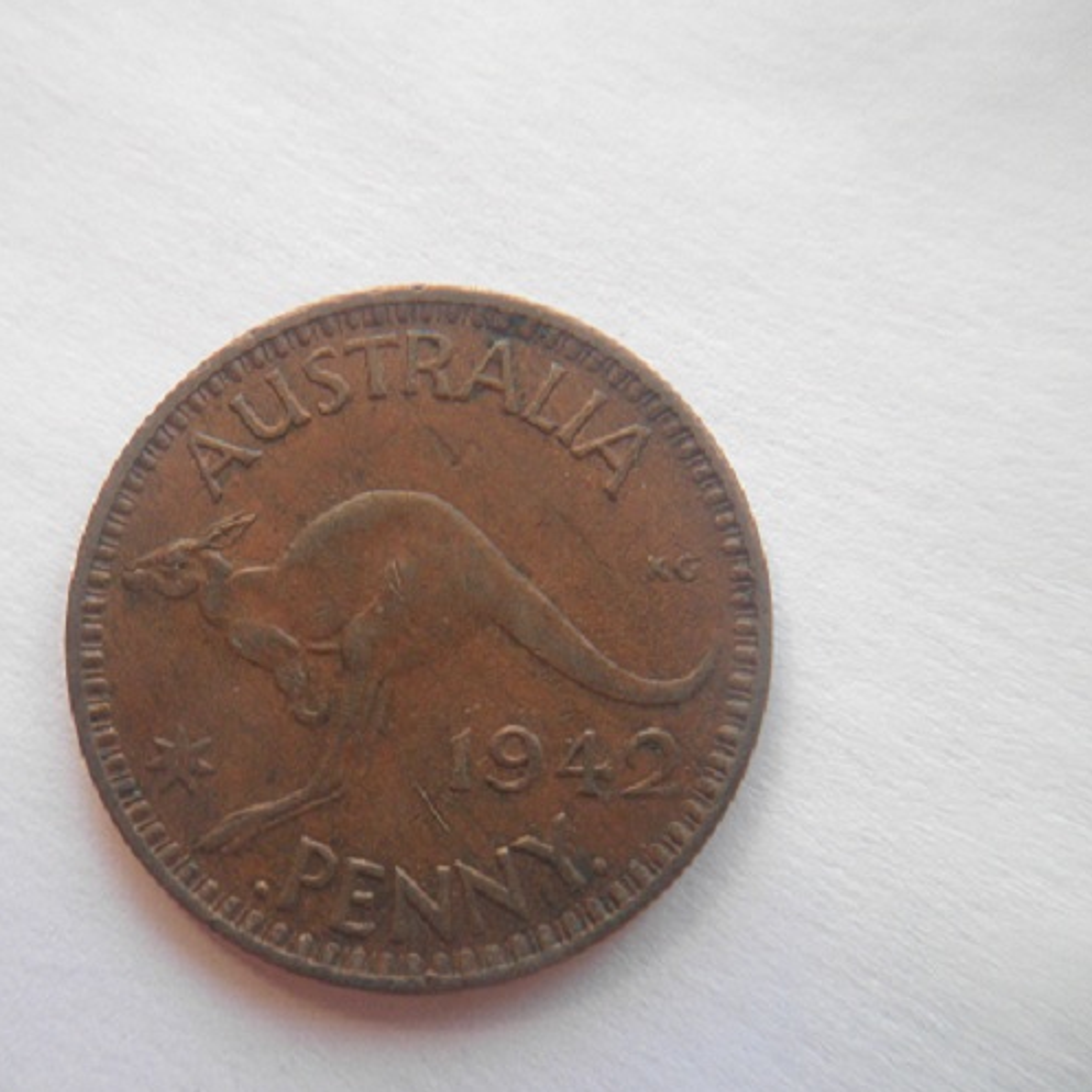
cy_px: 547
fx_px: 1106
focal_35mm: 31
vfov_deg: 52.5
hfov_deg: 51.9
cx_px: 398
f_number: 2.6
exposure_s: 1/30
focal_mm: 4.7
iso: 125
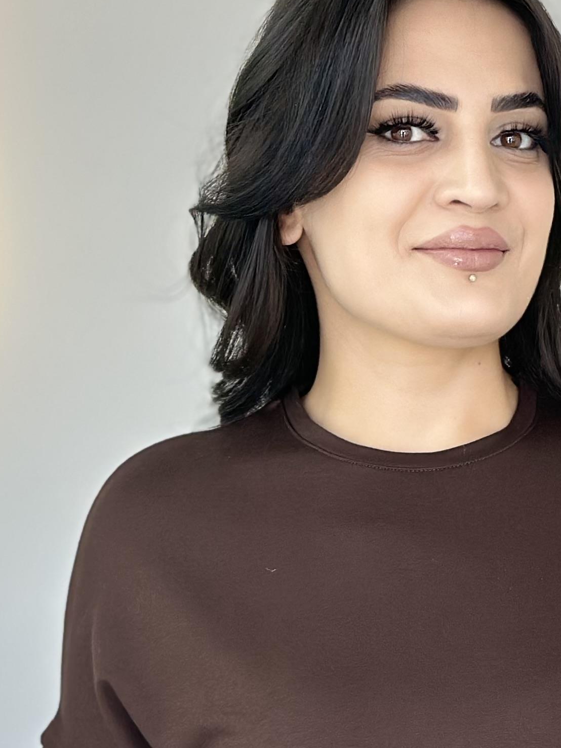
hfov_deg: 11.3
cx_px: 502
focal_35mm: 131
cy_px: 724
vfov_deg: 14.8
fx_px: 2830
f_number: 1.78
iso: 64
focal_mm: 6.86
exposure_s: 1/147
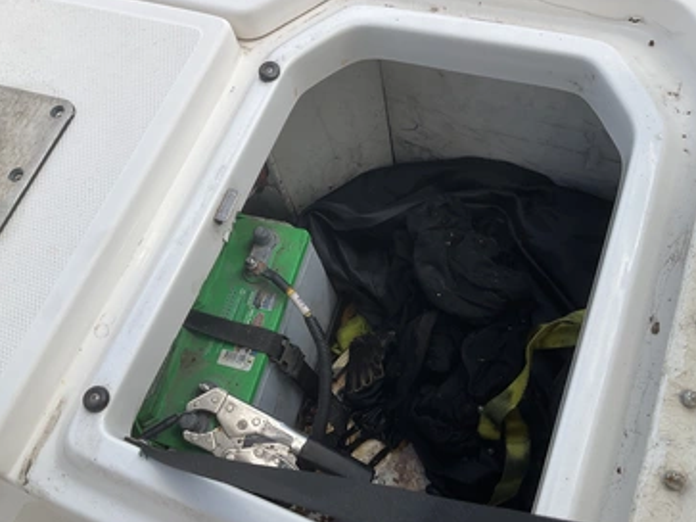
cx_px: 337
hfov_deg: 56.8
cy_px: 282
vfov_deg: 44.1
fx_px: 643
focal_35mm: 32
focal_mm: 3
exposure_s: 1/1195
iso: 25
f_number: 1.8
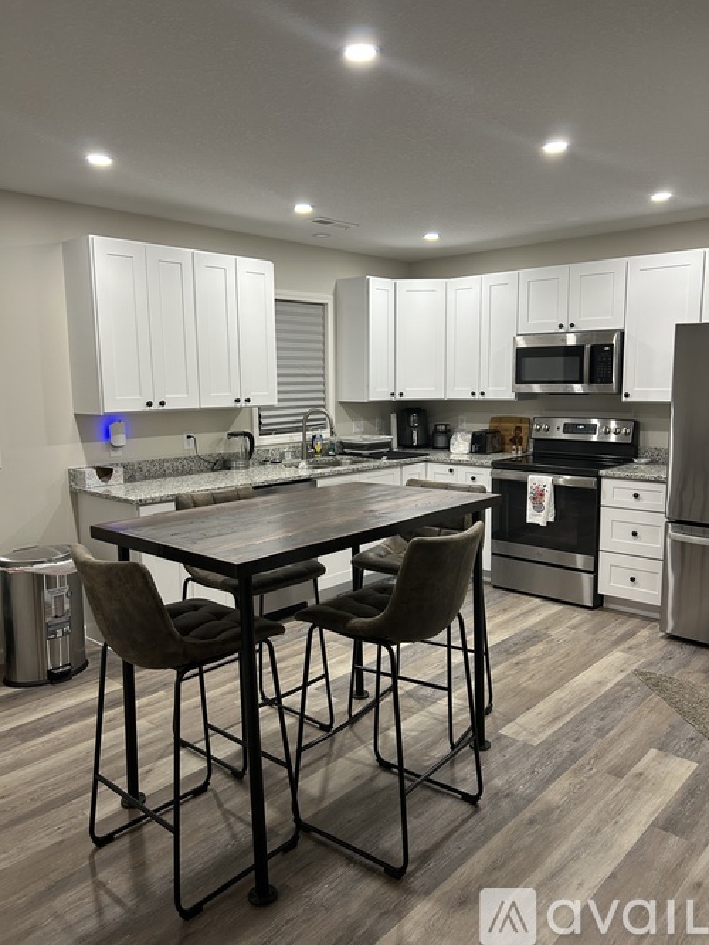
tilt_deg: -8.0
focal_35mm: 26
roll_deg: -0.1
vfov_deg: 67.3
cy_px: 472
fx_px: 710
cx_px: 354
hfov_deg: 53.0
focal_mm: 5.7
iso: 100
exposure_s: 1/60
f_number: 1.5
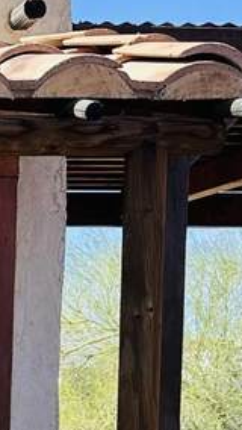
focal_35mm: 118
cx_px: -473
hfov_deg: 8.6
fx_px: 1345
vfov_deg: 17.5
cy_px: 489
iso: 80
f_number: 1.78
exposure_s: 1/1339
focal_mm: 6.86
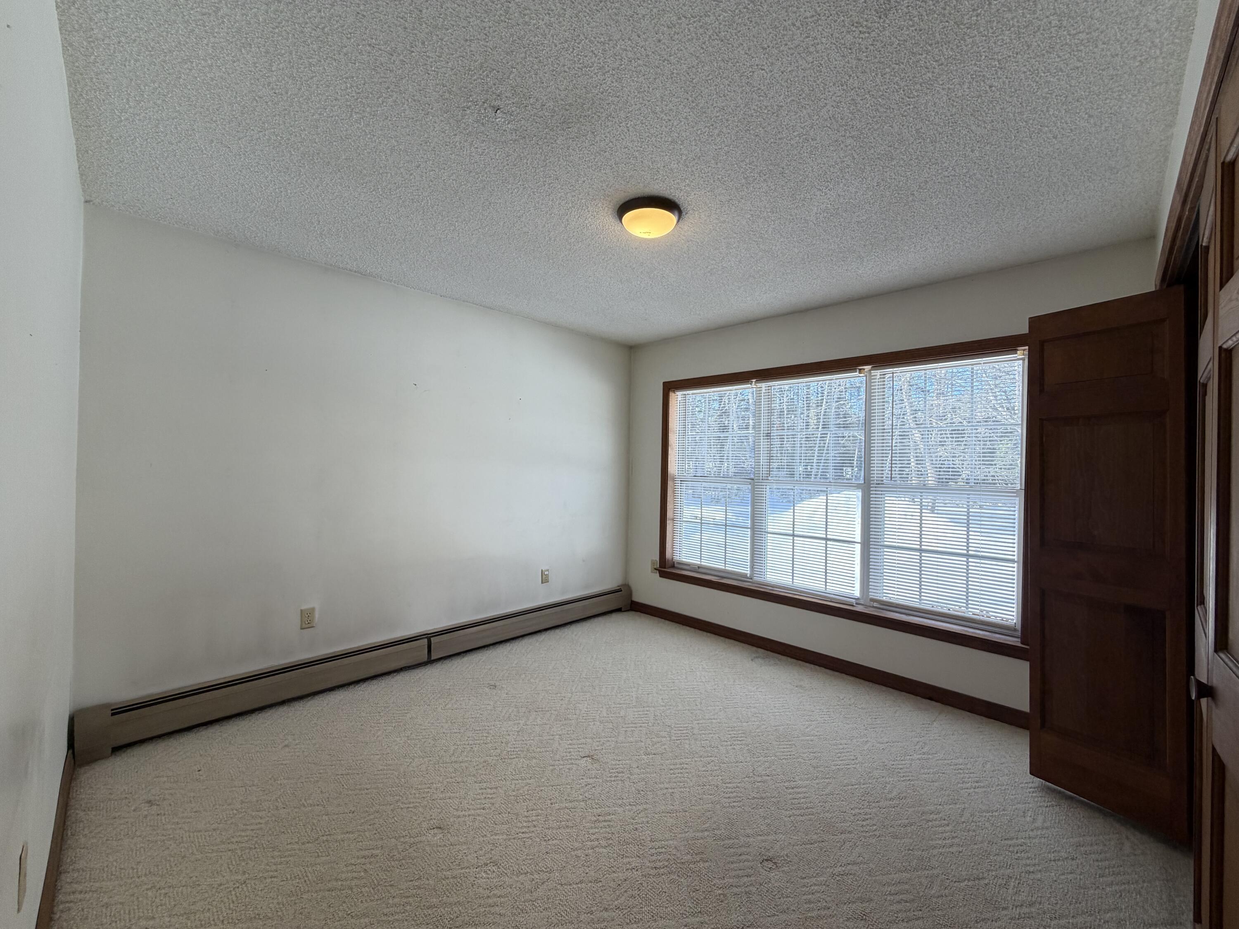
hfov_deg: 102.1
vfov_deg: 85.7
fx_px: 501
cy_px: 464
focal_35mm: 14
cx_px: 620
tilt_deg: -0.5
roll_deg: -0.5
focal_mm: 2.22
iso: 64
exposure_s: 1/120
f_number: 2.2
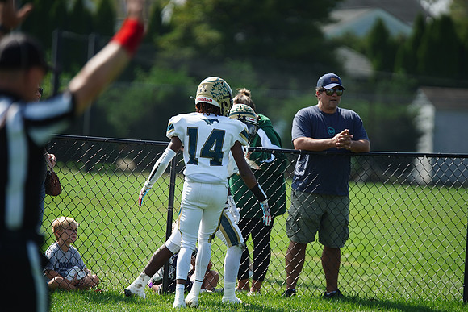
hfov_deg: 6.9
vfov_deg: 4.6
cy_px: 156
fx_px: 3901
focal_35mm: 300
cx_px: 234
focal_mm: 300
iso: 400
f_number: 2.8
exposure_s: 1/3200
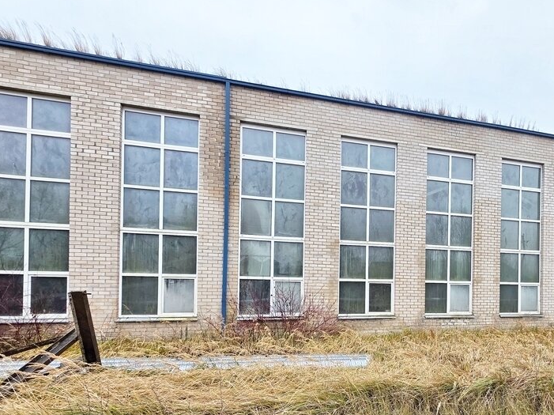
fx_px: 304
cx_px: 362
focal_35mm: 19
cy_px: 285
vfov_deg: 66.3
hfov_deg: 82.3
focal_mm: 2.2
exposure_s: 1/271
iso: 40
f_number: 1.9
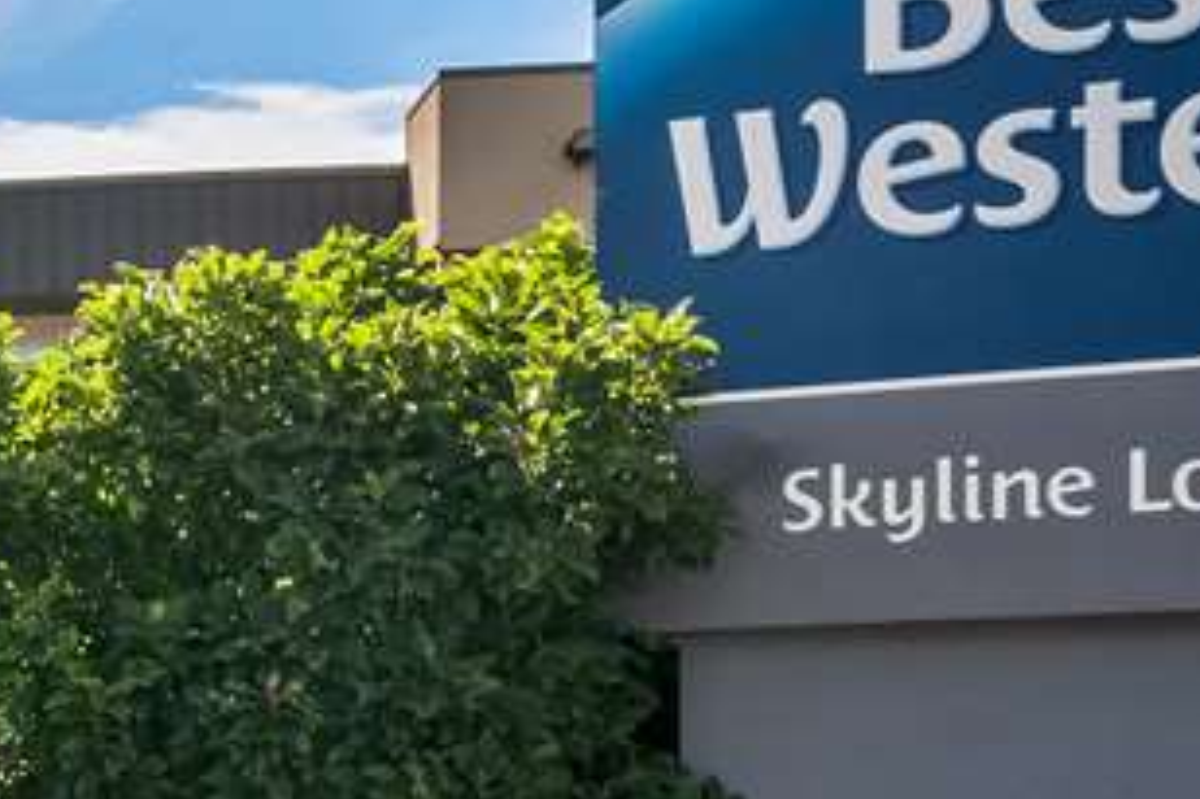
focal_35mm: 78
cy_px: -362
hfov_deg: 19.6
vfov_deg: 16.1
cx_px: -931
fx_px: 2598
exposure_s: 1/250
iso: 250
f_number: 10
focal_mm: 16
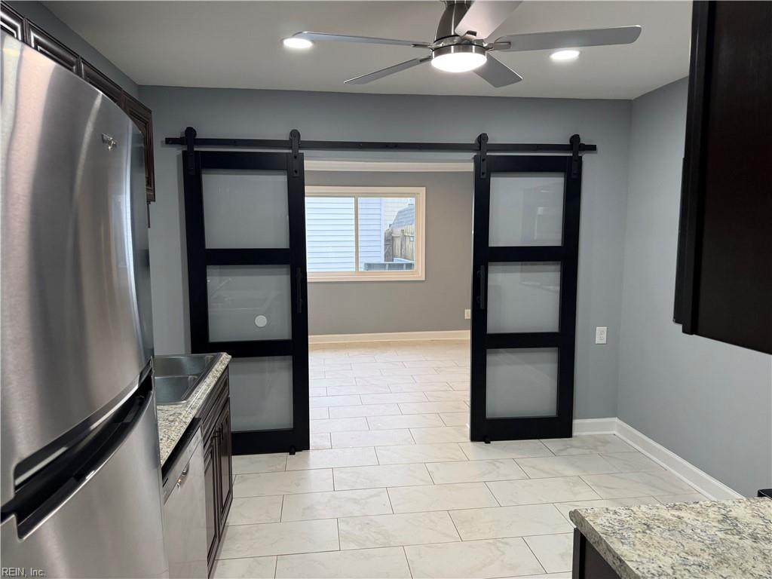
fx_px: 535
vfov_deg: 56.8
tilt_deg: -6.7
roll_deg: -0.1
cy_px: 290
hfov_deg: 71.6
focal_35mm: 24
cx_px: 386
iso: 125
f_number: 1.78
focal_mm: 6.76
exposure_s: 1/120
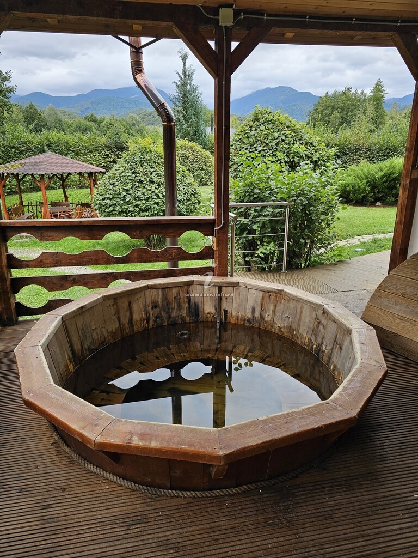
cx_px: 209
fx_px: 370
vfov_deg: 73.9
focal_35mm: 23
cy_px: 279
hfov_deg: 58.9
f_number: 1.7
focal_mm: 6.3
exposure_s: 1/180
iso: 20
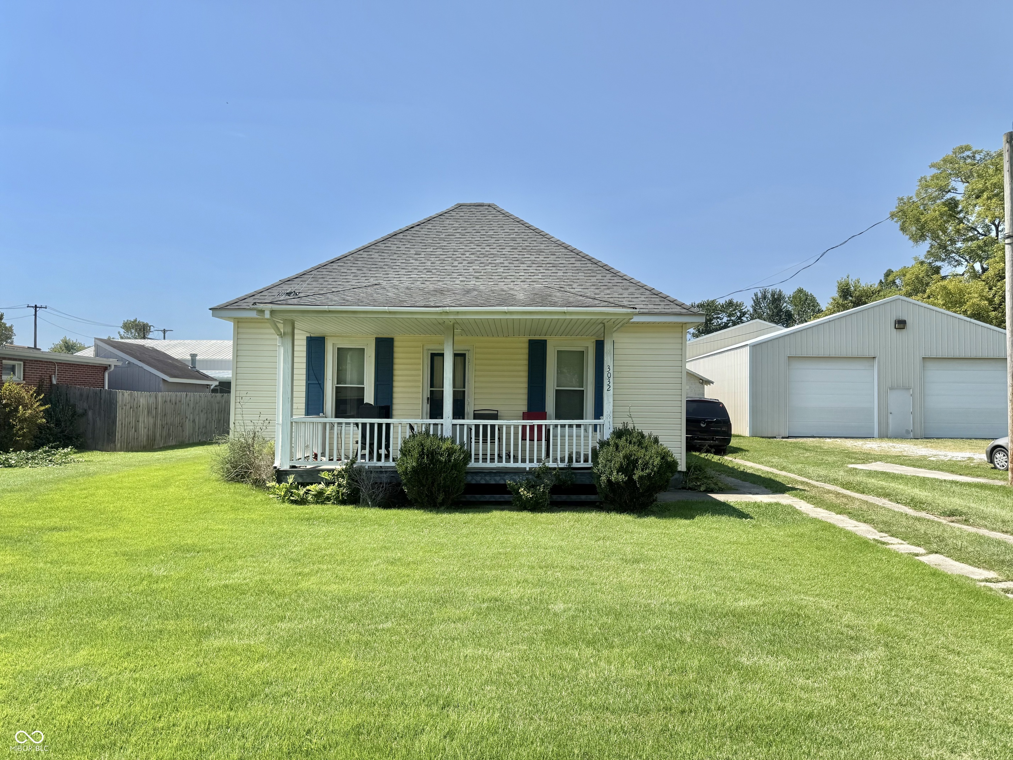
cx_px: 506
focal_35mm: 24
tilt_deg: +2.7
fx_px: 702
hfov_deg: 71.6
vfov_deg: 56.8
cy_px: 380
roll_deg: -2.1
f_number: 1.78
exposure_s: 1/4405
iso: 80
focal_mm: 6.76
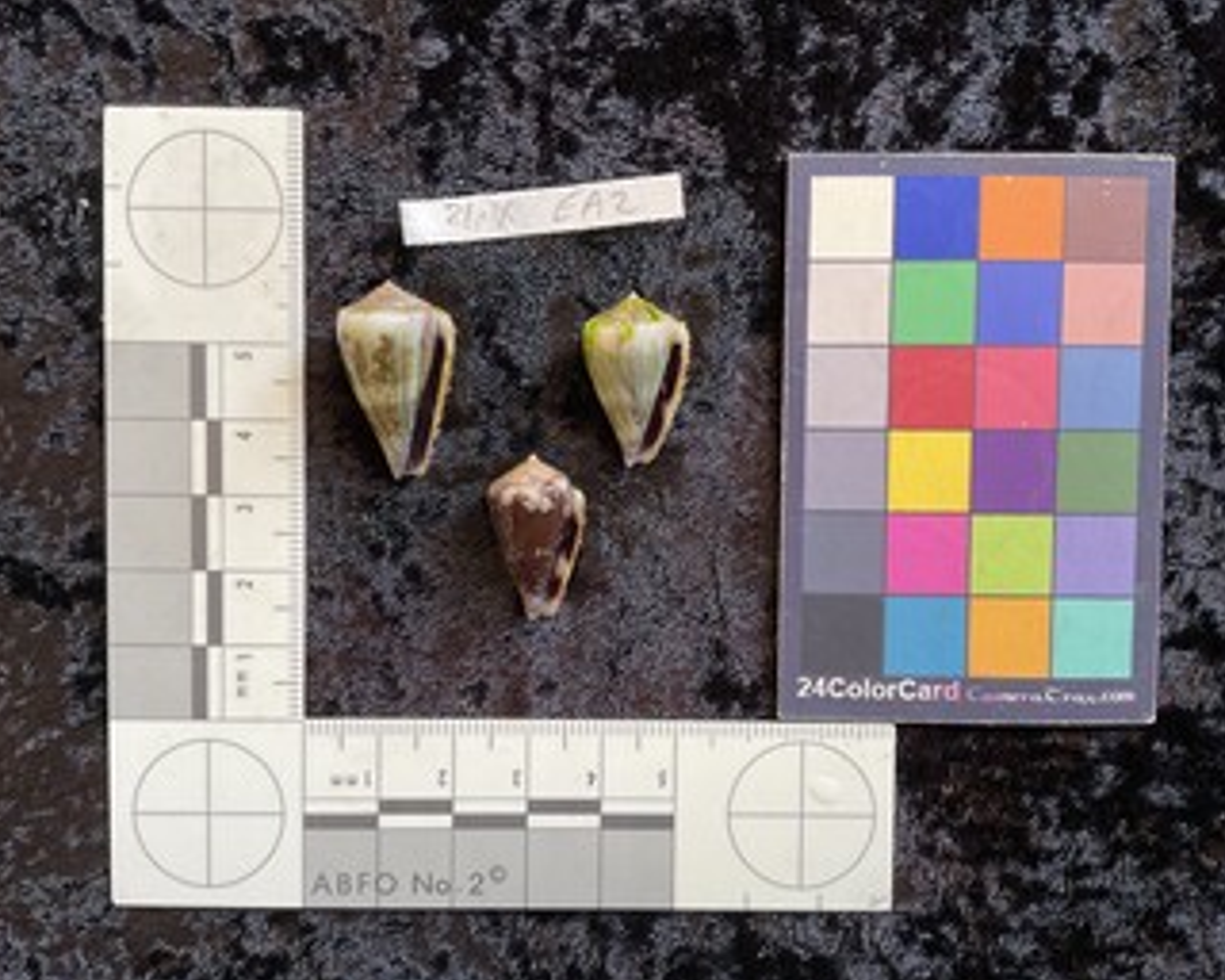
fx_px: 1124
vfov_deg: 47.1
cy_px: 496
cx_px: 632
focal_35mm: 31
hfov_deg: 57.2
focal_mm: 3
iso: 40
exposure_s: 1/50
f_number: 1.8
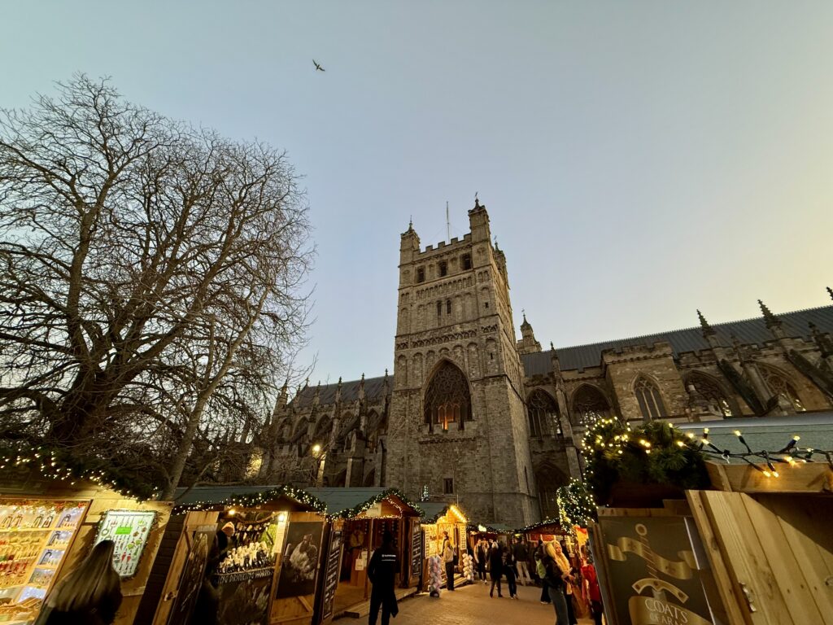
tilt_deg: +31.4
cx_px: 416
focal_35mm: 14
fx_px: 337
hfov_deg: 102.1
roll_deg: -1.5
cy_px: 312
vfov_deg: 85.7
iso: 320
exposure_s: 1/103
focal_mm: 2.22
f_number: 2.2
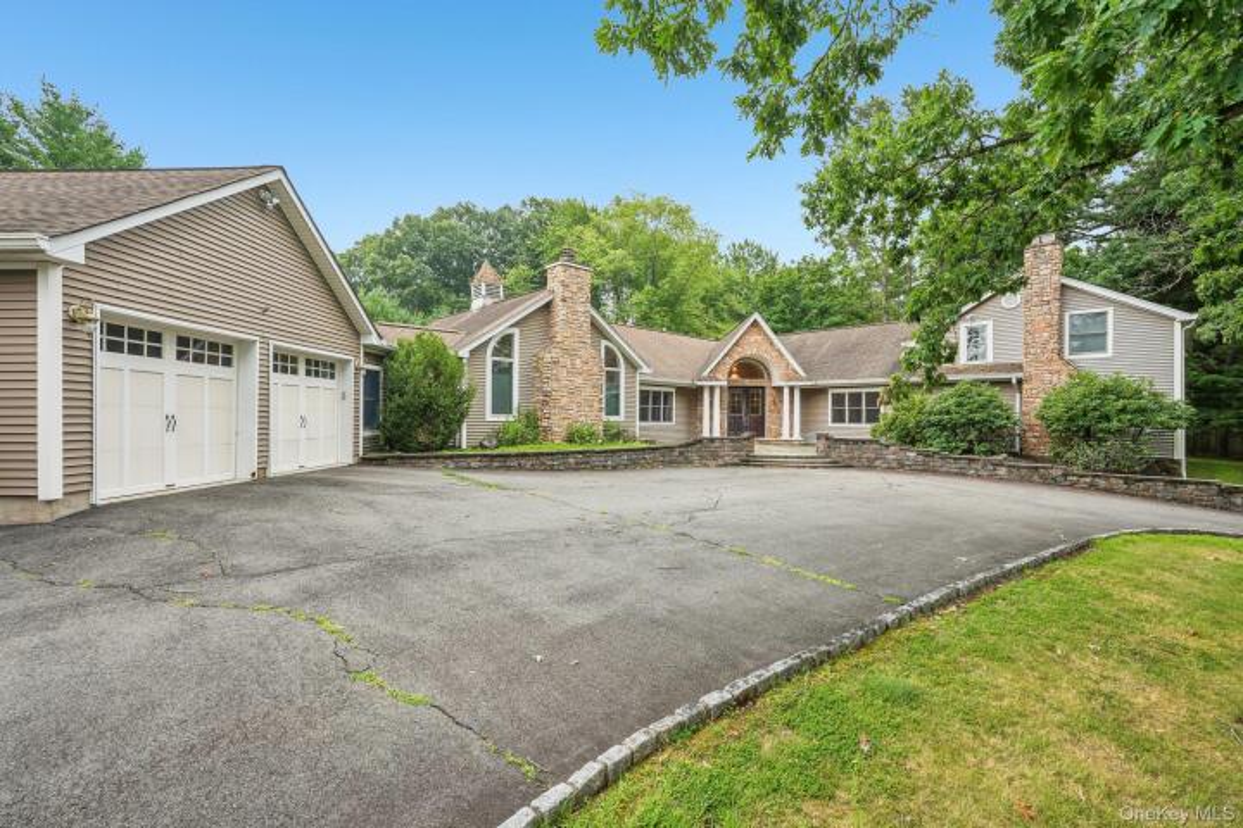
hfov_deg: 96.7
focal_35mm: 16
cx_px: 622
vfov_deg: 73.7
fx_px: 552
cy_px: 414
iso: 100
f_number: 8
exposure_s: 1/50
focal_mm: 16
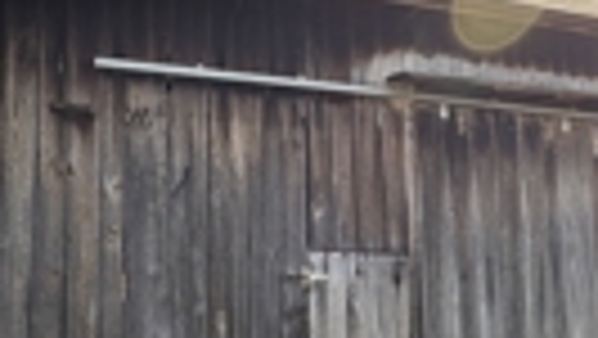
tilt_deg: +5.7
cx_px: 310
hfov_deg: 44.5
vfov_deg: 25.7
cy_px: 252
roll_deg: +1.6
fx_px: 730
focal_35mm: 46
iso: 64
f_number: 2.2
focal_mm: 2.22
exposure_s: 1/320
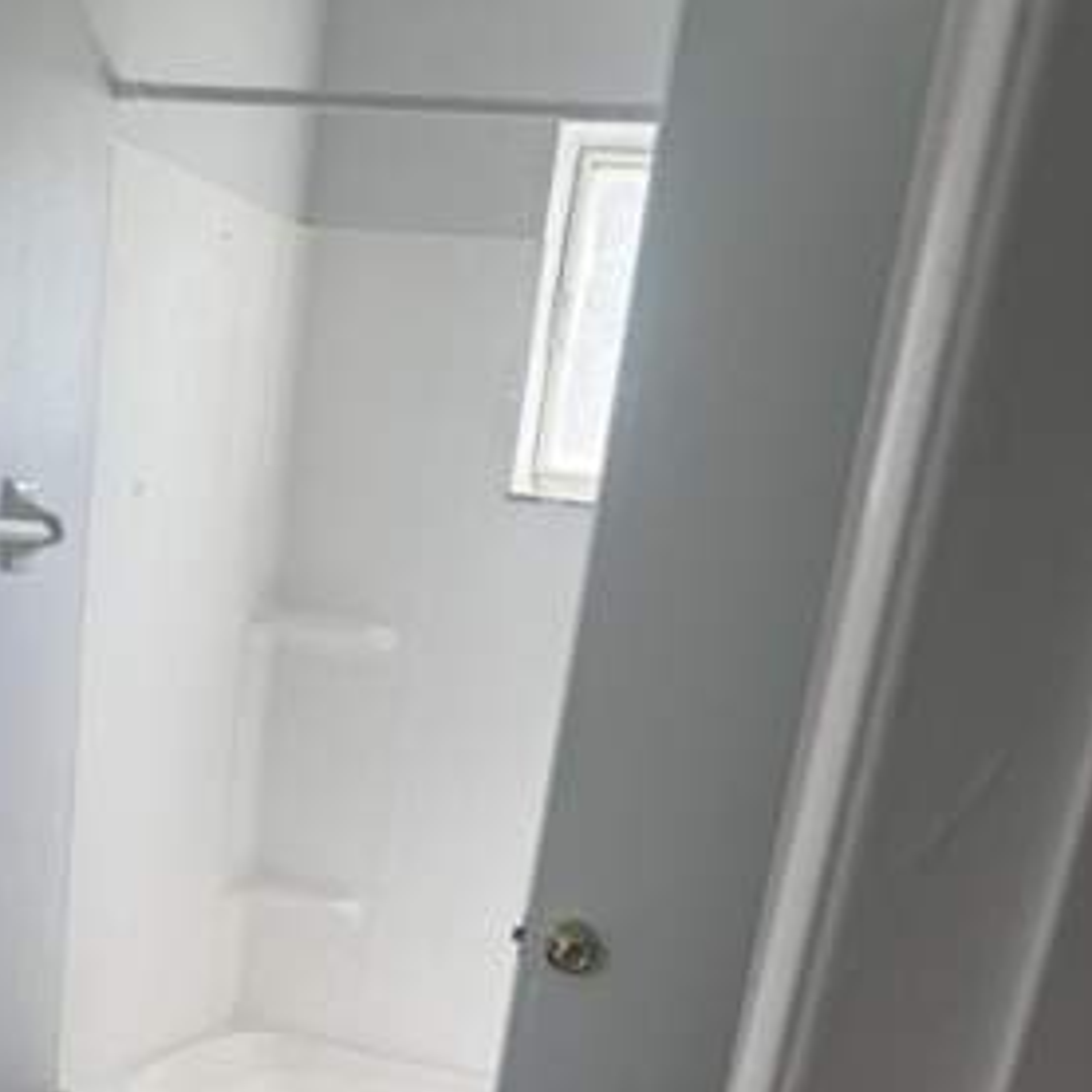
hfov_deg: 33.9
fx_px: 1749
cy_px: 1254
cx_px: 264
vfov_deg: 30.4
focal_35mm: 49
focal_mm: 6.76
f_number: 1.78
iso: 64
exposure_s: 1/121
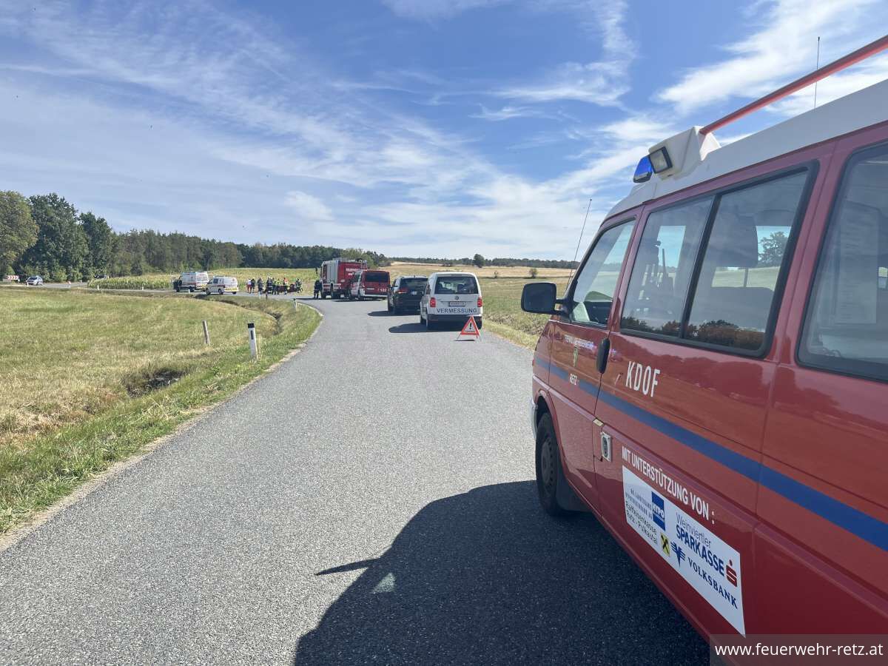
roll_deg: -1.5
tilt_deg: -2.4
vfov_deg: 53.1
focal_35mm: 26
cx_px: 444
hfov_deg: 67.3
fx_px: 667
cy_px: 333
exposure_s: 1/2358
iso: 50
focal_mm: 5.1
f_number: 1.6
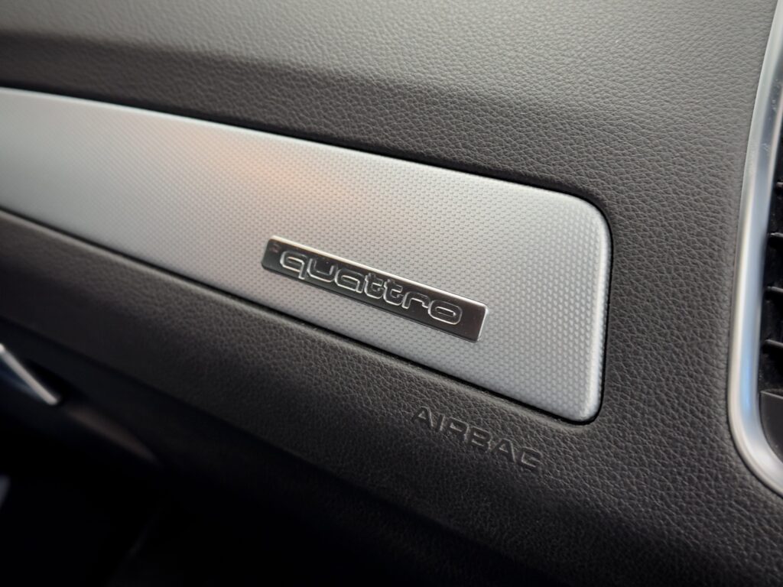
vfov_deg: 30.3
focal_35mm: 48
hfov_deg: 39.7
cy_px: 294
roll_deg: +0.8
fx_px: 1086
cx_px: 392
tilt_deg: -26.0
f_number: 1.78
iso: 200
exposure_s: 1/60
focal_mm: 6.76
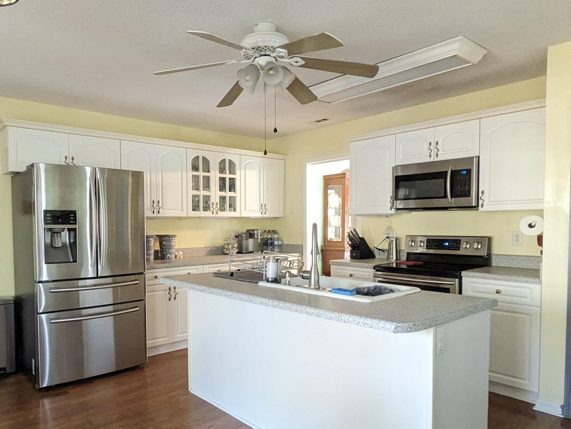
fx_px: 429
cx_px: 244
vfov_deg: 53.0
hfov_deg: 66.9
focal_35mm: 26
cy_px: 242
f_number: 2.2
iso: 1152
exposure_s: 1/40
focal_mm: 1.83
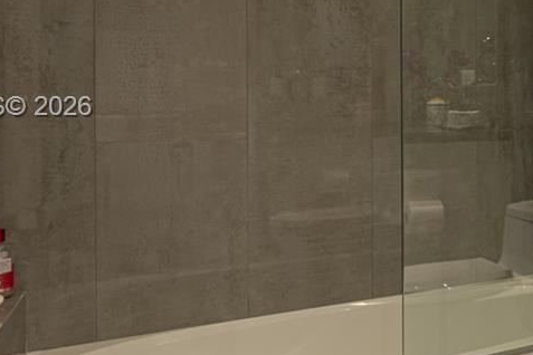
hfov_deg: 33.9
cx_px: 638
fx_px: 696
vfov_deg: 28.4
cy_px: 108
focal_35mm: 47
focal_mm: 14
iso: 250
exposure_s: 1/5
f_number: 10
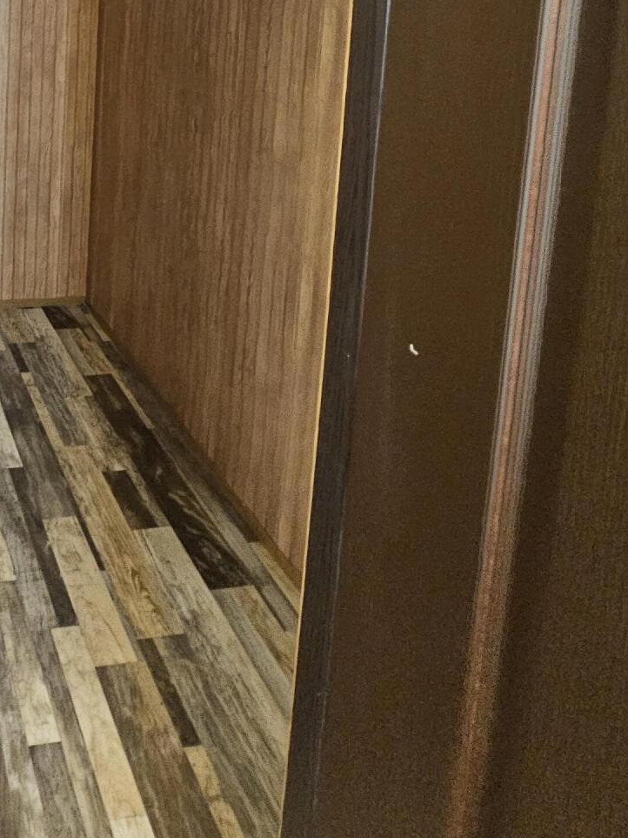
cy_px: 75
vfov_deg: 56.0
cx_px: -23
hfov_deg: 42.9
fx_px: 653
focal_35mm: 27
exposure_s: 1/30
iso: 640
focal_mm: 2.2
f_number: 2.2
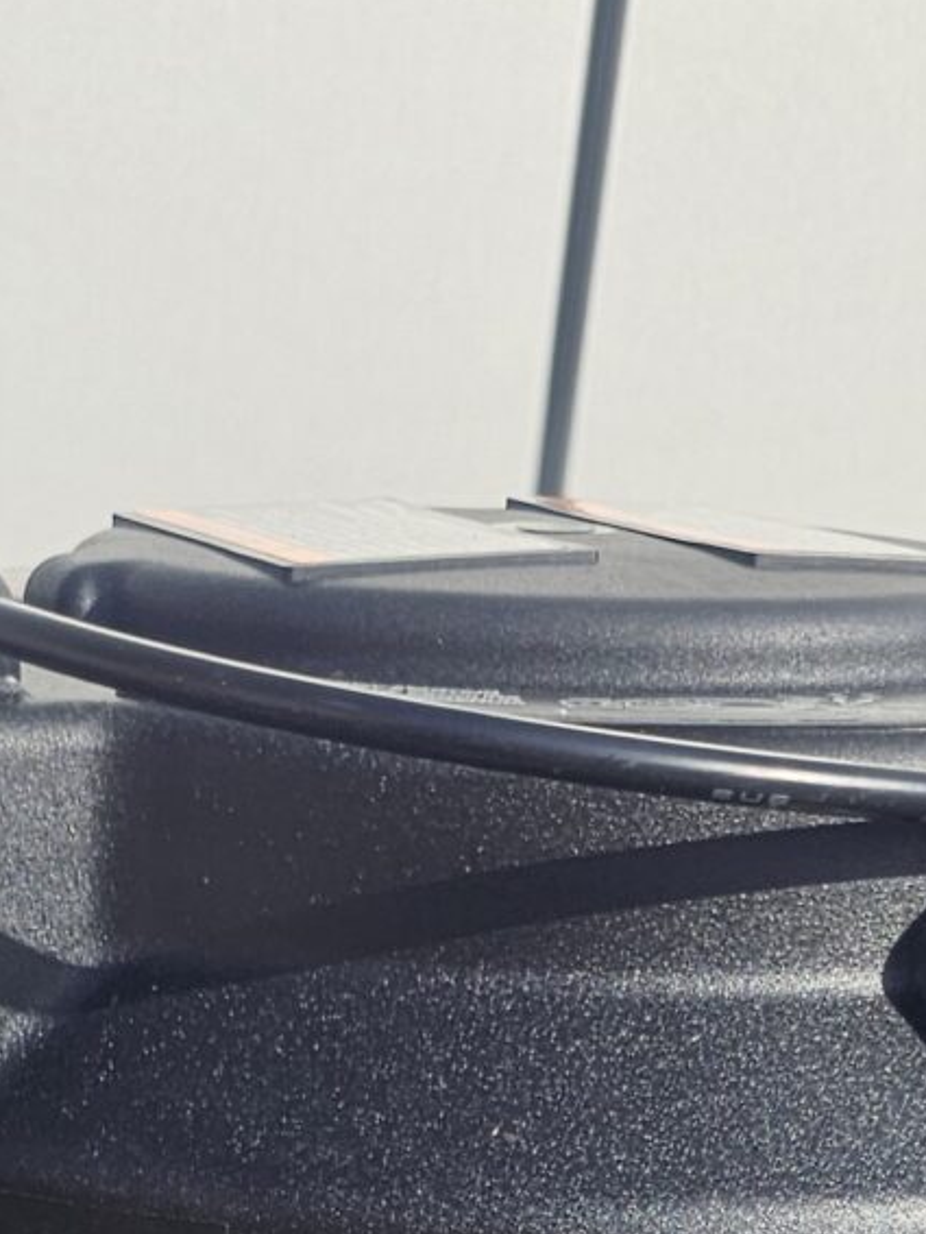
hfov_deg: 14.1
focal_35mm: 104
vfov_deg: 15.3
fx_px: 3707
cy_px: 2464
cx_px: 65
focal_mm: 6.3
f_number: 1.7
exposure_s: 1/1099
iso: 20
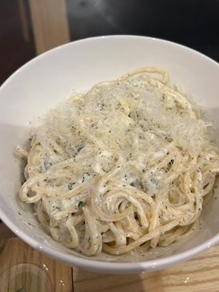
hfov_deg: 41.8
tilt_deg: -50.1
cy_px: 119
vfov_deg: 53.6
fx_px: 287
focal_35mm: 34
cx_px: 122
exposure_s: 1/59
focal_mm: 5.96
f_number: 1.6
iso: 250
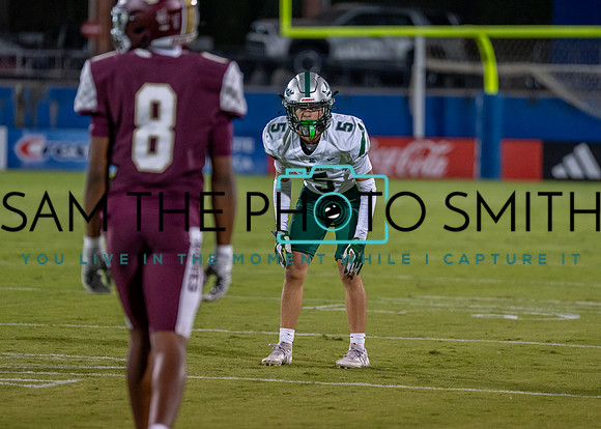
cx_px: 300
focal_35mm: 281
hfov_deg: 7.2
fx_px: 4798
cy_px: 187
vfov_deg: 5.1
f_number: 2.8
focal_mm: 200
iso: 2000
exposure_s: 1/1600
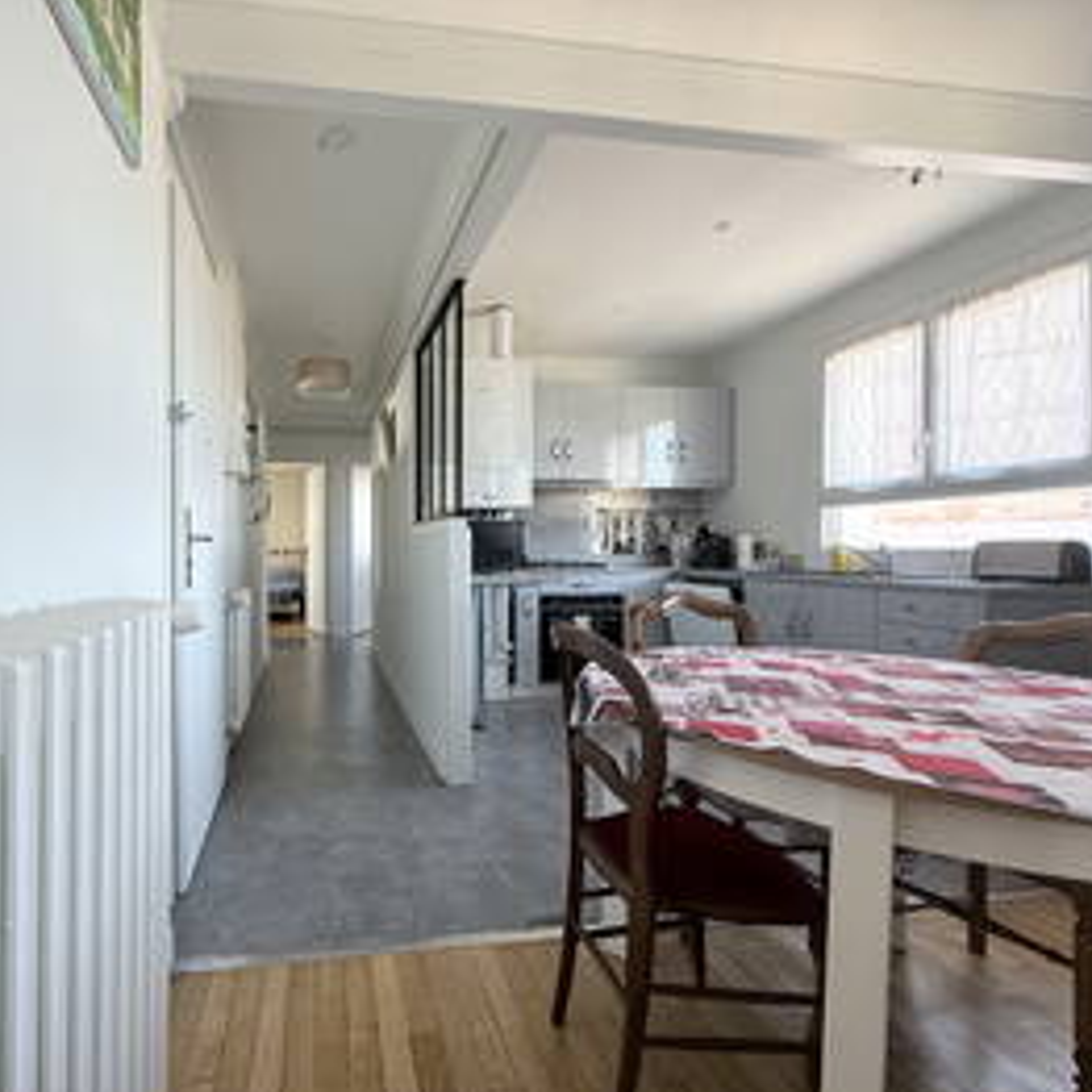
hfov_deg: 82.1
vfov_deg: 84.0
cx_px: 396
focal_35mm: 17
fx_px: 607
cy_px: 550
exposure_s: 1/99
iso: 320
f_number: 2.2
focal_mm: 2.22
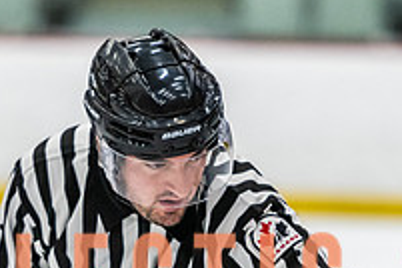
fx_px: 6275
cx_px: 140
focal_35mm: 562
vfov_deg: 2.4
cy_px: 283
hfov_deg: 3.7
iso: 3200
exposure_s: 1/640
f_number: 2.8
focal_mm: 195
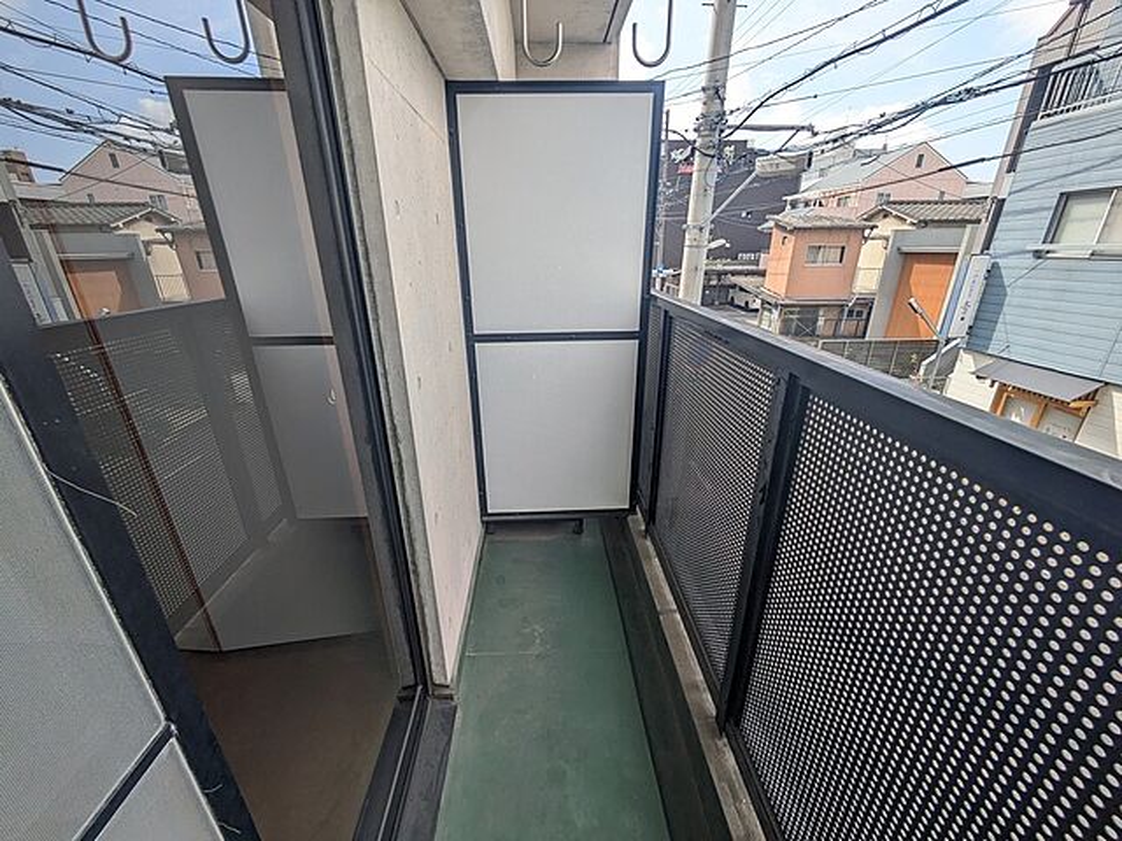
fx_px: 454
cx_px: 561
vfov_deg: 85.7
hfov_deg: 102.1
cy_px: 420
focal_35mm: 14
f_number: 2.2
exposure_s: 1/541
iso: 50
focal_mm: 1.83
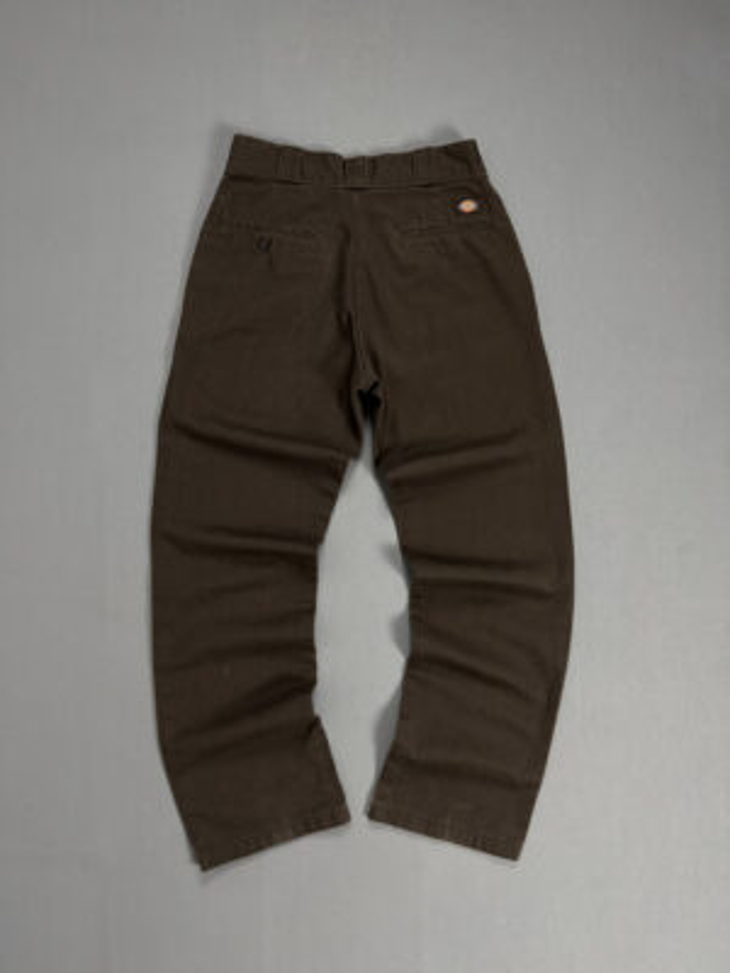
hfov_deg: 56.8
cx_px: 365
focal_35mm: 24
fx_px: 675
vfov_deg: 71.6
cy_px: 486
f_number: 1.78
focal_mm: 6.76
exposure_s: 1/60
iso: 250
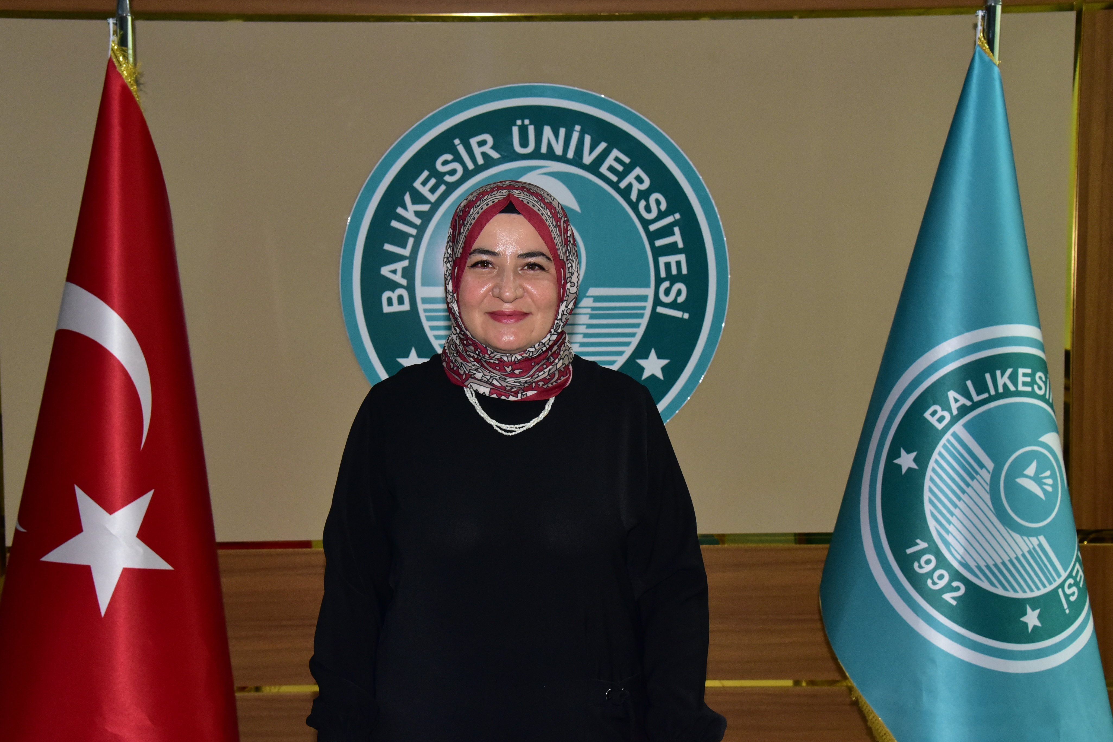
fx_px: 1360
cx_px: 521
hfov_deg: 44.5
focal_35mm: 44
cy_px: 372
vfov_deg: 30.5
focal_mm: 40
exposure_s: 1/200
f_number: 7.1
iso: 3200
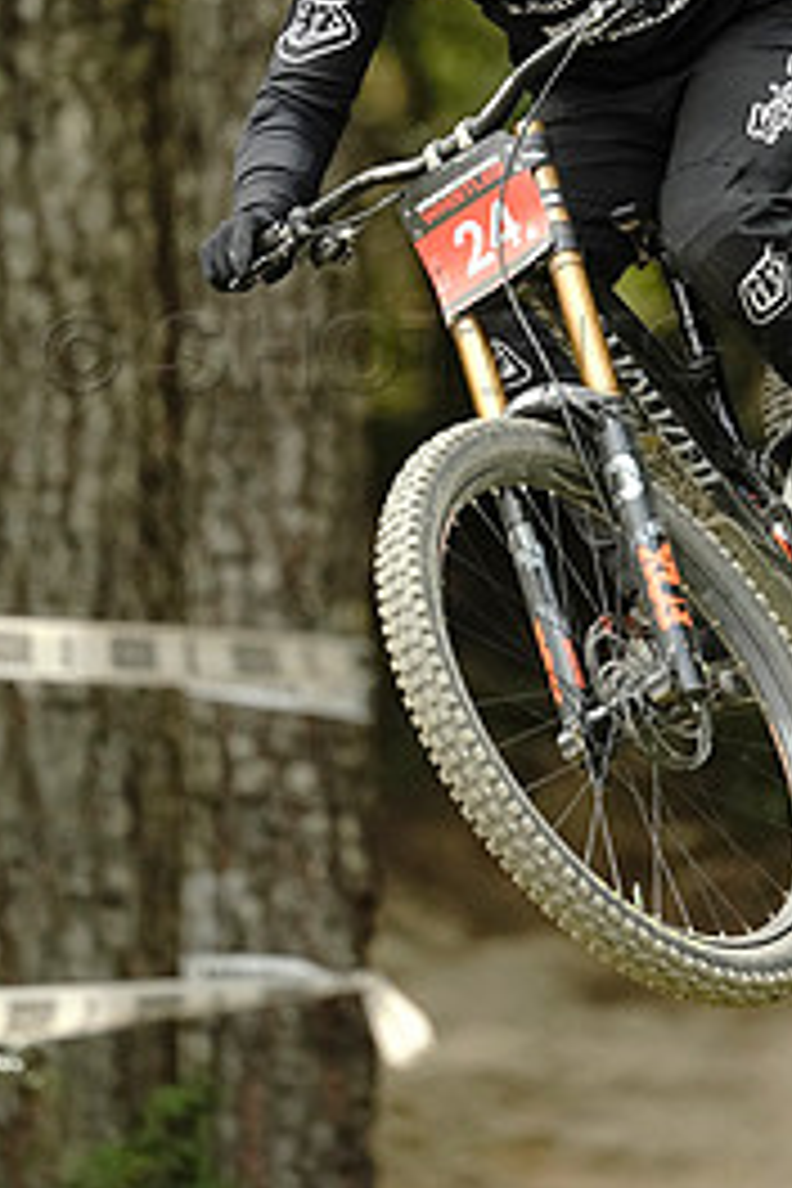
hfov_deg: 1.3
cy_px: 333
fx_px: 33789
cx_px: 608
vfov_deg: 2.0
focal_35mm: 1024
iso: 5000
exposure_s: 1/2500
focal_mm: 600
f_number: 4
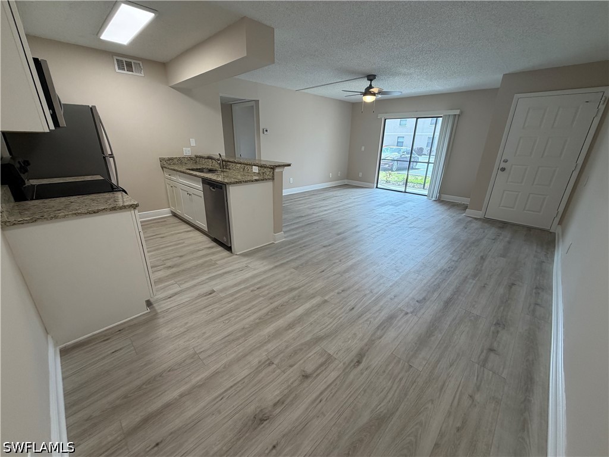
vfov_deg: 85.7
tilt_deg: -21.2
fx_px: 246
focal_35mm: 14
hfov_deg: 102.1
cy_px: 228
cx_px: 304
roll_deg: -0.7
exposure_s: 1/120
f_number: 2.2
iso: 125
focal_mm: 2.22
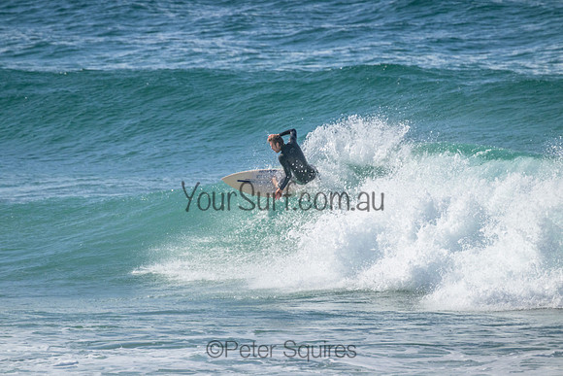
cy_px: 188
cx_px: 282
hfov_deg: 2.6
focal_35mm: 800
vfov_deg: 1.7
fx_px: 12513
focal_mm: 800
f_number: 11
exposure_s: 1/1600
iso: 1800
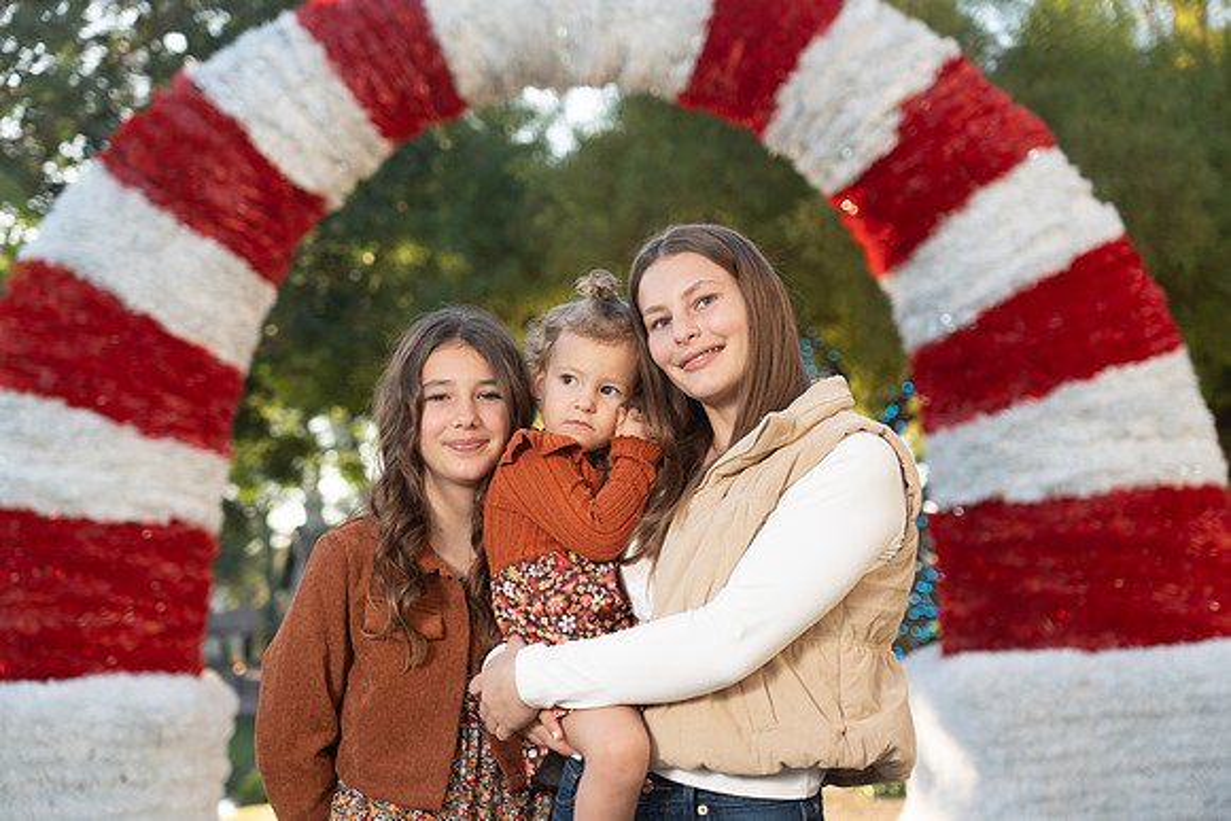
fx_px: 2223
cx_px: 616
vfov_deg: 20.9
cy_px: 410
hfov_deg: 31.0
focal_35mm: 65
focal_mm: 65
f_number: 4
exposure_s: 1/200
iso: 160
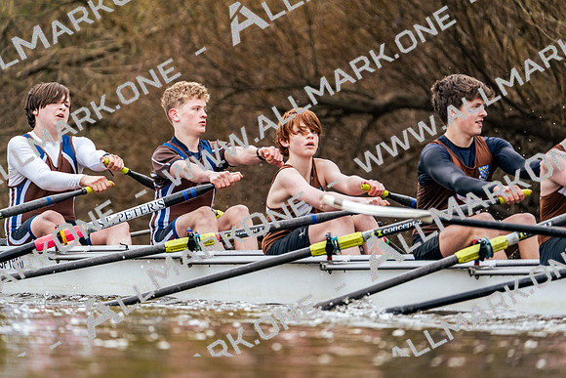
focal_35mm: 600
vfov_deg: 2.3
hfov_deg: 3.4
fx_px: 9435
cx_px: 283
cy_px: 189
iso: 2000
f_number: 6.3
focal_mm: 600
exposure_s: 1/2000
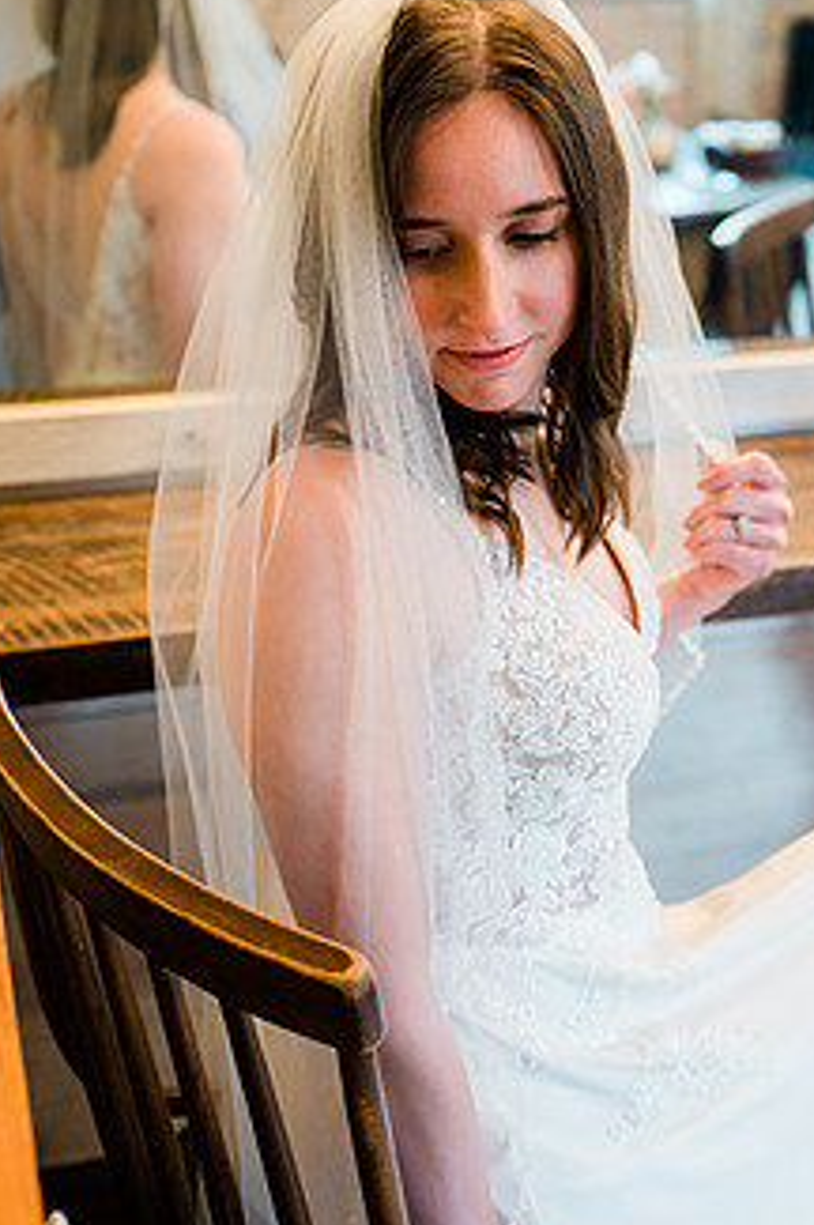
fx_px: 1835
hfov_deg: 25.0
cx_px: 473
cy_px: 547
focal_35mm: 54
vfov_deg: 36.9
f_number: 2.8
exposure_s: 1/200
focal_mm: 39
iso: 640
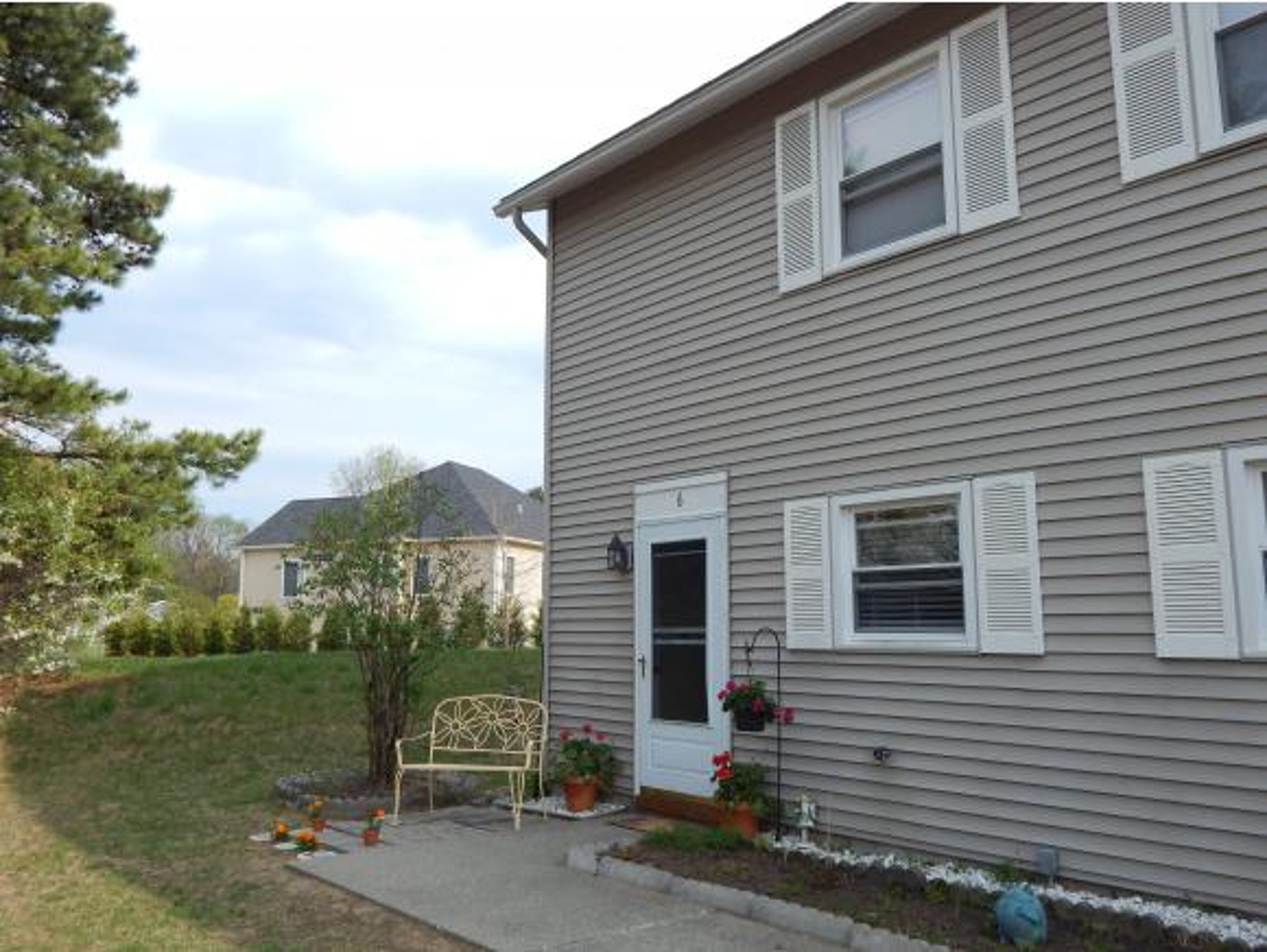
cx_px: 634
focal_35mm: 28
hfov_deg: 63.4
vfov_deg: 49.8
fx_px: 1026
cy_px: 476
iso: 125
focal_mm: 5.1
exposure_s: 1/1250
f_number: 3.2
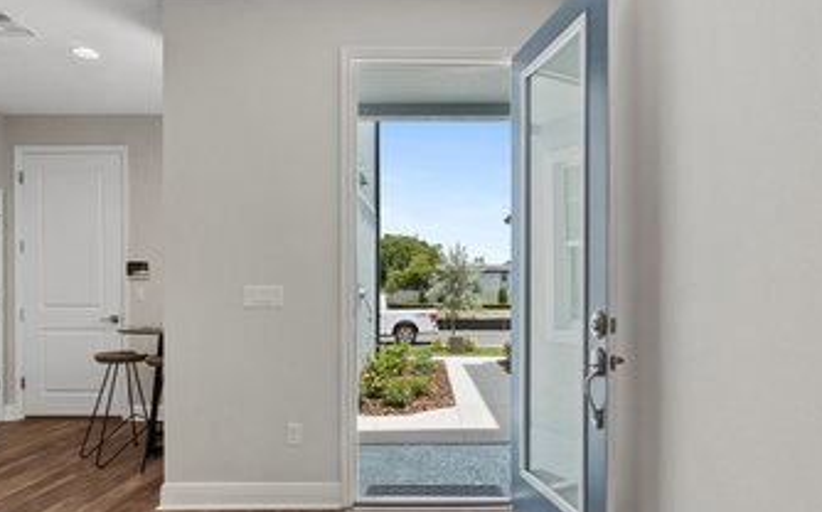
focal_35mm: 22
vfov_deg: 54.6
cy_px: 303
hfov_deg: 79.6
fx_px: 492
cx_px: 441
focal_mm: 10
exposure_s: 1/25
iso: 400
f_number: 11
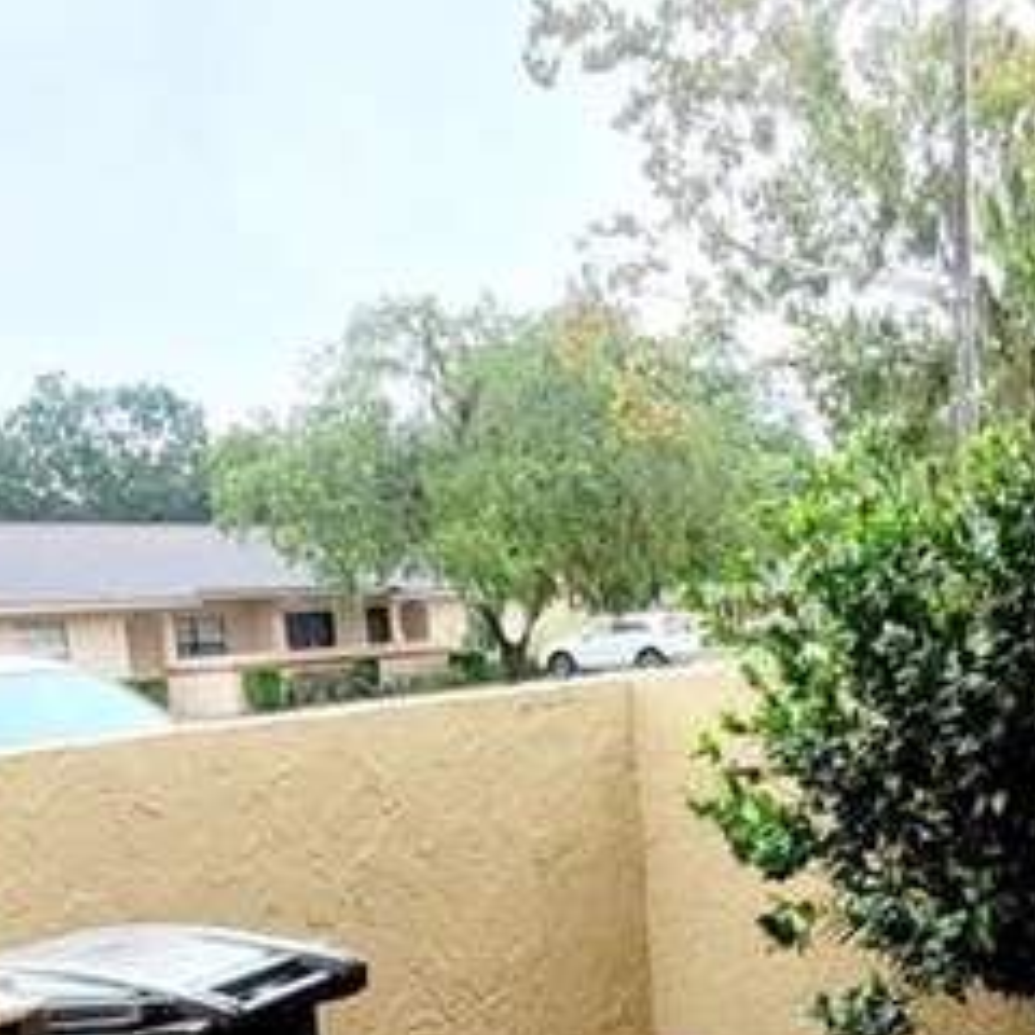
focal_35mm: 51
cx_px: 651
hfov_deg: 33.2
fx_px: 1725
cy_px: 979
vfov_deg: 31.4
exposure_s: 1/143
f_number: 2.2
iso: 40
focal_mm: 1.74
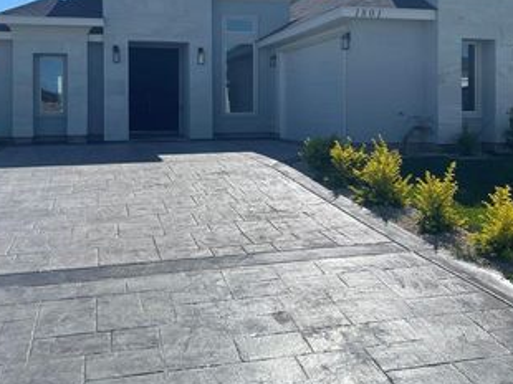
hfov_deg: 44.7
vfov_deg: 33.8
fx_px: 622
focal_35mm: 42
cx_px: 286
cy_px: 107
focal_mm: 4.2
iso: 32
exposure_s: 1/8403
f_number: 1.6
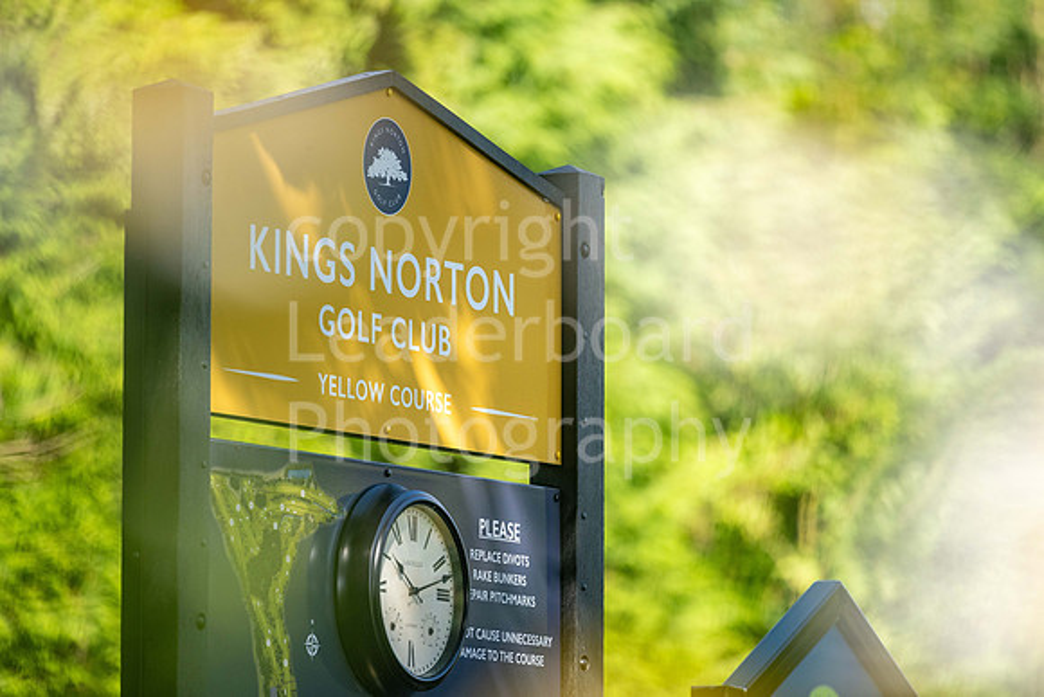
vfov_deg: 4.6
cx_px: 522
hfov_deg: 6.9
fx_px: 8702
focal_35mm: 300
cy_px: 348
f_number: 4
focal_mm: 300
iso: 400
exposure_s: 1/1250
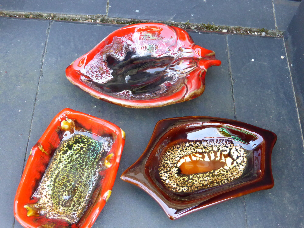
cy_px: 114
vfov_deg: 29.7
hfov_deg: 38.9
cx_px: 152
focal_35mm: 49
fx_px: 430
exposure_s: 1/125
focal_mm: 8.5
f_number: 4.2
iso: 640
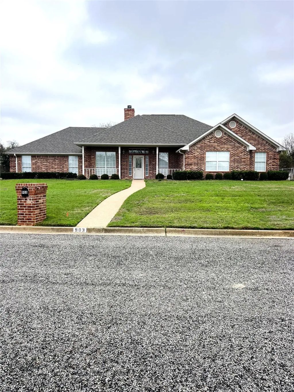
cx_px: 147
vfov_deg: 67.3
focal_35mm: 26
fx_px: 294
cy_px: 196
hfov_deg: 53.1
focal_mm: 5.7
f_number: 1.5
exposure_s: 1/1377
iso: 50
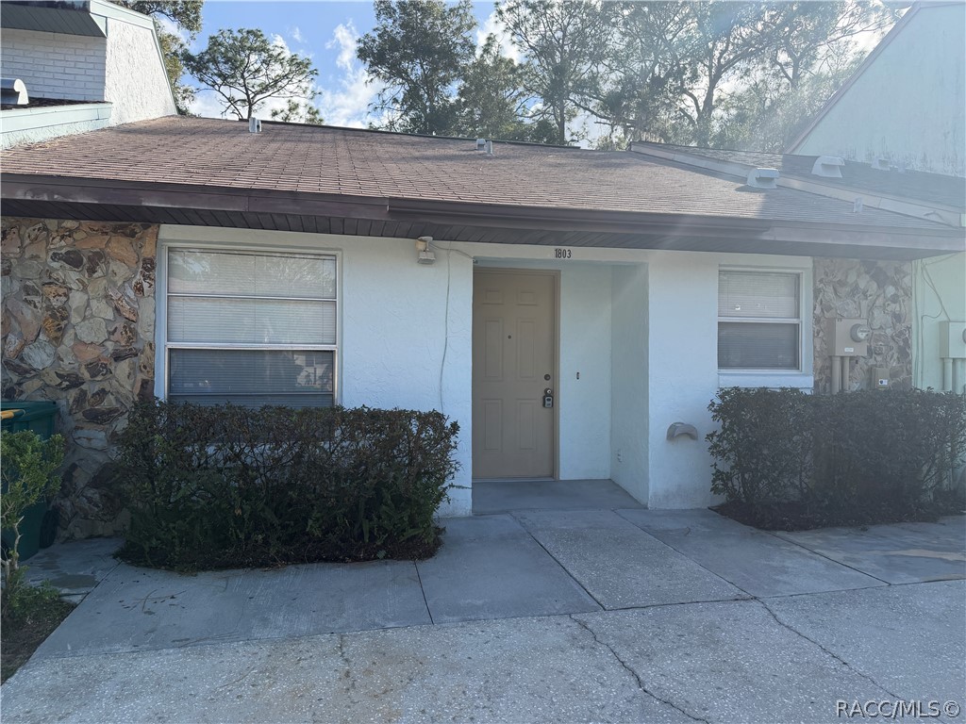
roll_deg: +0.1
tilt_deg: +0.2
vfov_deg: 56.8
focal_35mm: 24
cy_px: 362
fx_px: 670
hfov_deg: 71.6
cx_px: 483
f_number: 1.78
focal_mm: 6.76
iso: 100
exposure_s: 1/2907
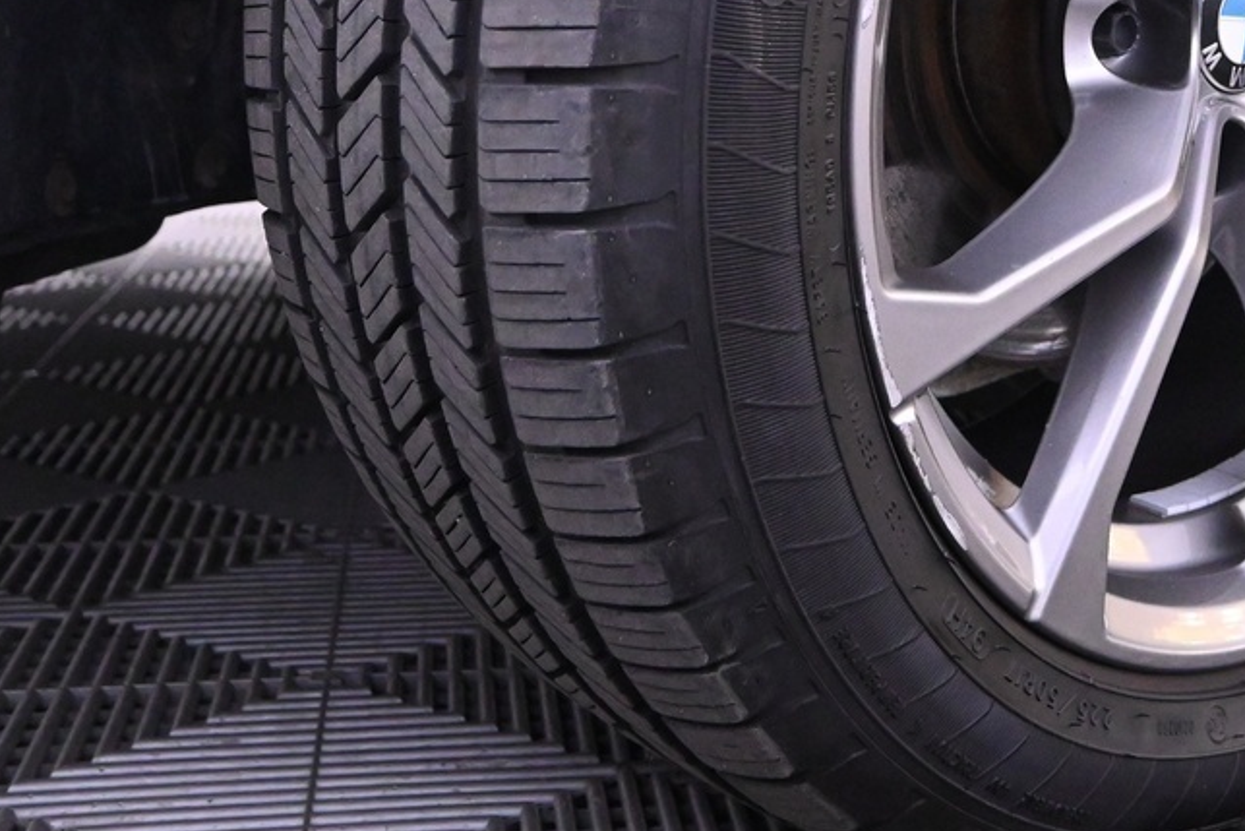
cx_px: 1028
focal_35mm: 64
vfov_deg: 20.4
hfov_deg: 30.4
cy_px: -35
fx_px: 2223
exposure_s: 1/50
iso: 4000
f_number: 3.5
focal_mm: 17
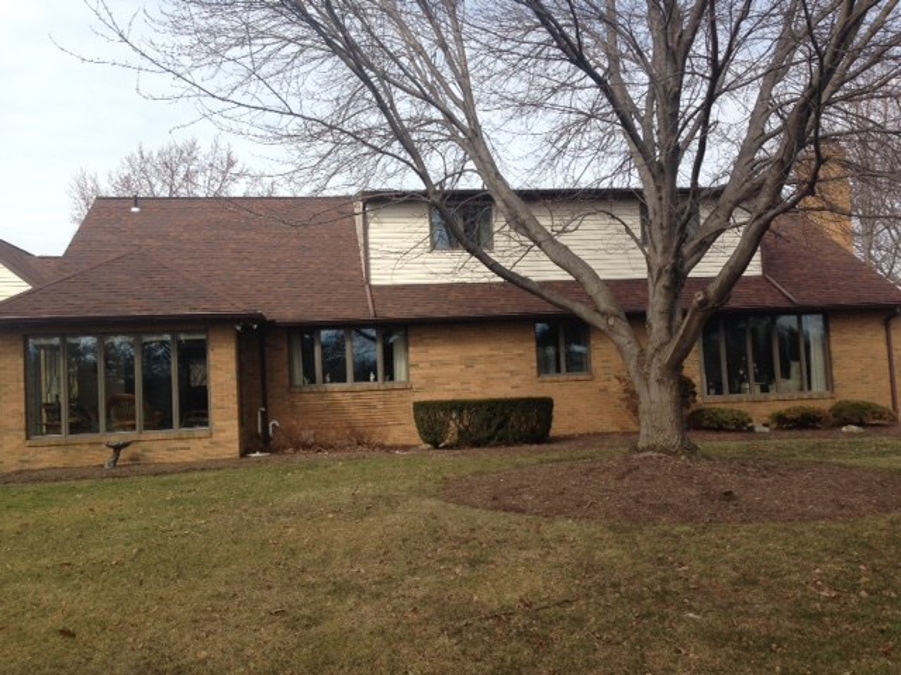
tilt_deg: +2.4
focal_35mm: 33
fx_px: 859
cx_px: 450
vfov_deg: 42.9
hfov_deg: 55.4
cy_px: 338
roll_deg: +1.1
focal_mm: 4.12
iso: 50
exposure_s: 1/919
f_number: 2.4
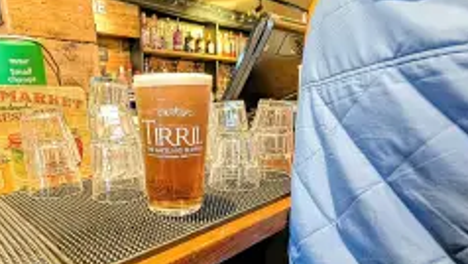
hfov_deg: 80.2
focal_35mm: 22
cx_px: 186
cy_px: 195
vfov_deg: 49.6
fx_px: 273
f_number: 1.7
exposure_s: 1/33.3
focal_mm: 2.02
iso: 138
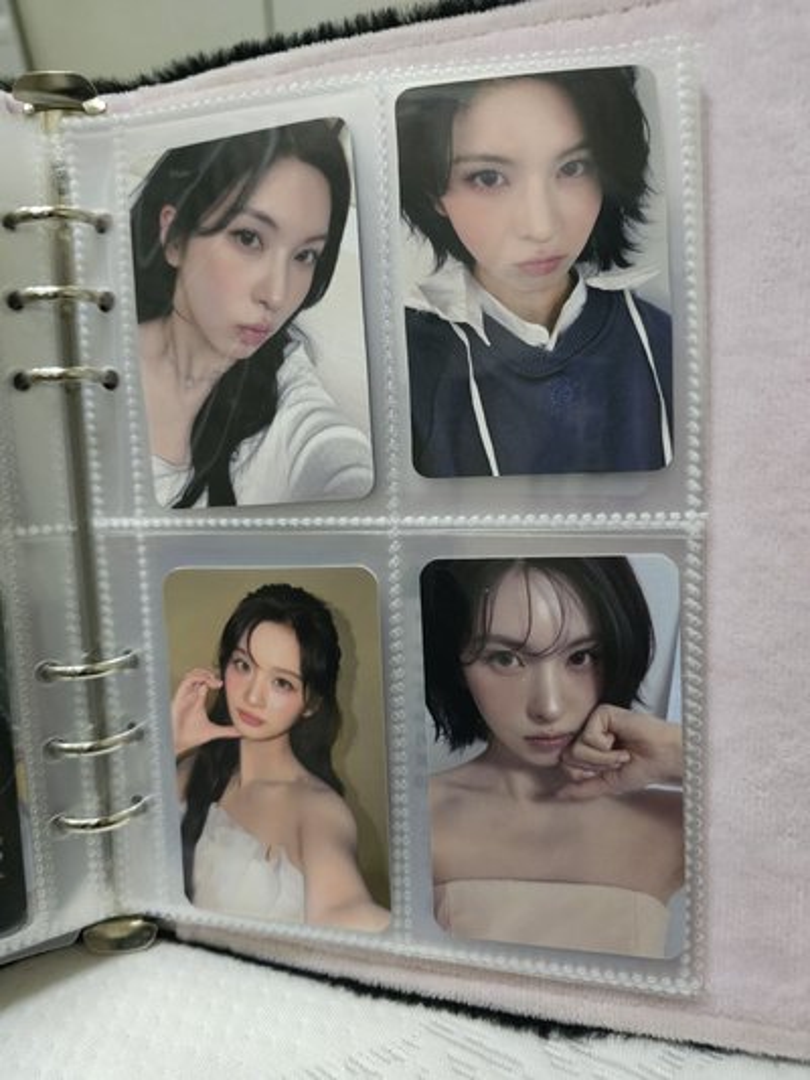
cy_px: 540
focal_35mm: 23
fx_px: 717
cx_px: 405
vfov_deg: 73.9
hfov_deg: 58.9
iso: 800
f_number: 1.7
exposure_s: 1/24
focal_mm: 6.3
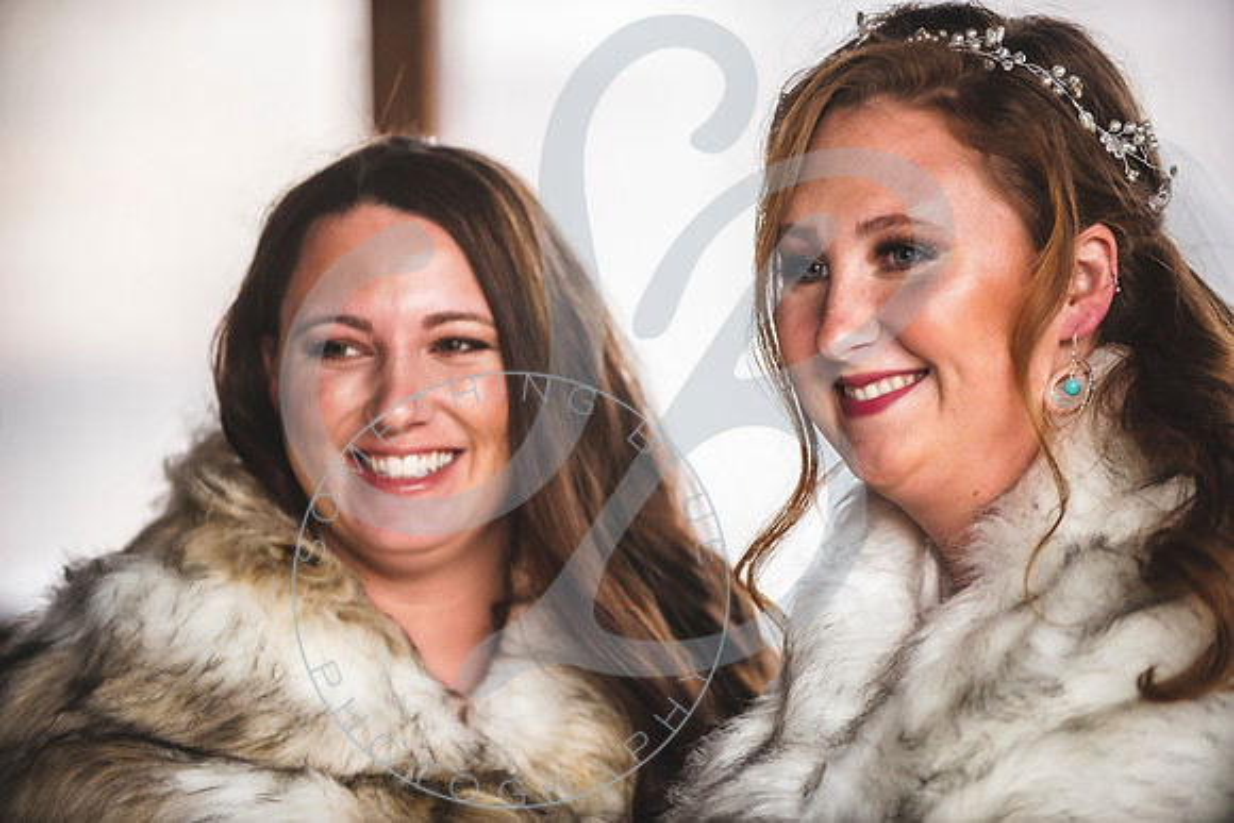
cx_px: 617
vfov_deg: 9.2
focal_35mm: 150
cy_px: 412
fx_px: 5143
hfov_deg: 13.7
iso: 1600
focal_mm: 150
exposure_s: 1/500
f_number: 2.8
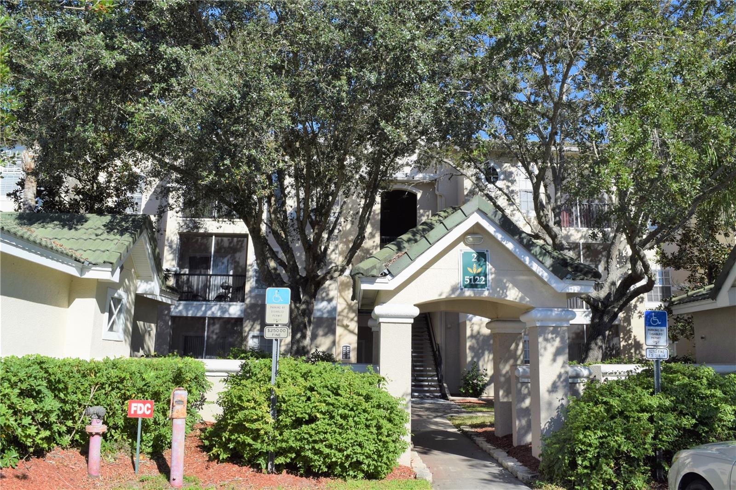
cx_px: 368
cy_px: 245
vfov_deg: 47.9
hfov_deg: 67.4
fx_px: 552
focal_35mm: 27
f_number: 10
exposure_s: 1/400
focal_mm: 18
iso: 200
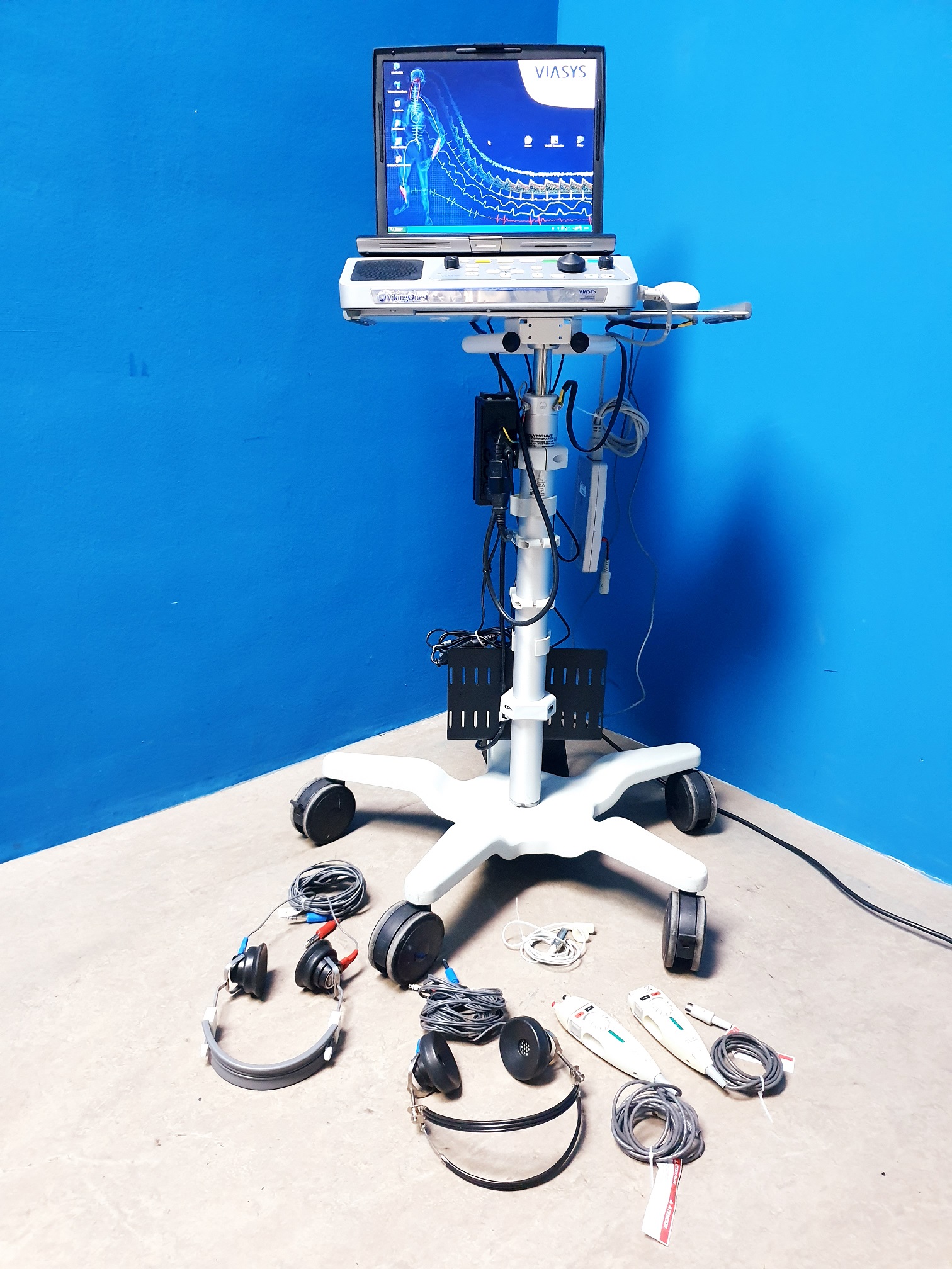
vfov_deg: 67.3
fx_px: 953
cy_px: 634
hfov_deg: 53.1
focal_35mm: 26
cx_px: 476
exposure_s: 1/50
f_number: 1.5
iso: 400
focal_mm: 4.3
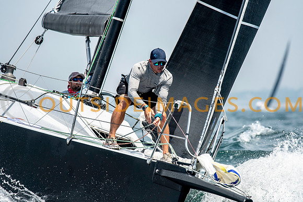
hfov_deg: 4.6
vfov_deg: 3.1
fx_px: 3788
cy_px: 101
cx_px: 152
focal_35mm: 450
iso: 320
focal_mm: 300
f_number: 5.6
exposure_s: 1/1600
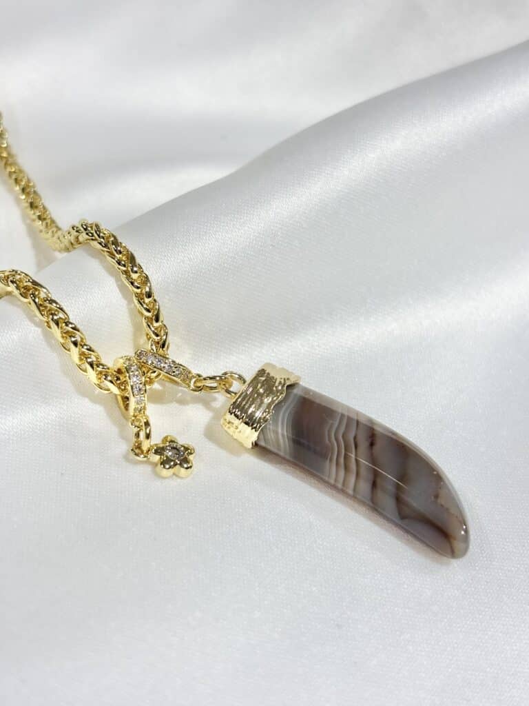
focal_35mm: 52
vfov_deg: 36.8
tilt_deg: -36.4
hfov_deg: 28.0
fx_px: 1060
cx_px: 264
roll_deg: +3.3
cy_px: 353
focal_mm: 5.96
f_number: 1.6
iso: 32
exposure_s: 1/270
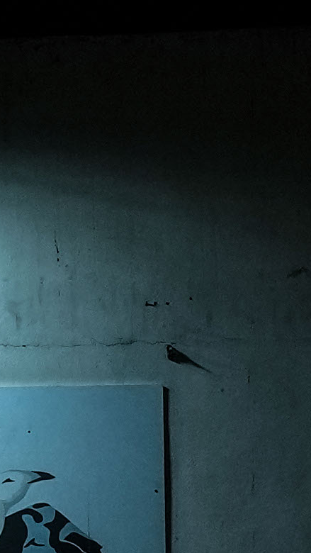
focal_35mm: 406
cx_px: -237
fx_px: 5950
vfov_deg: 5.3
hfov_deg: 3.0
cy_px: 589
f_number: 3.2
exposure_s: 1/30
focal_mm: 35
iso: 1000
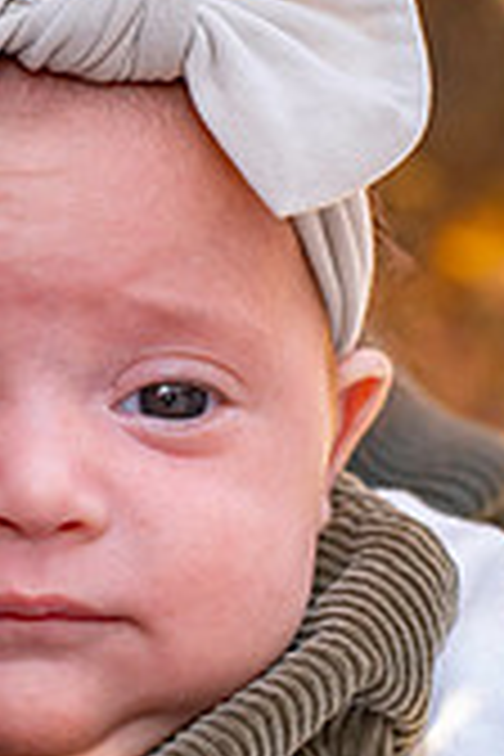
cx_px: -88
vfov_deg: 15.3
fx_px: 2814
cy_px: 477
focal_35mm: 134
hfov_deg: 10.1
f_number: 5
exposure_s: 1/1600
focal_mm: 50
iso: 3200
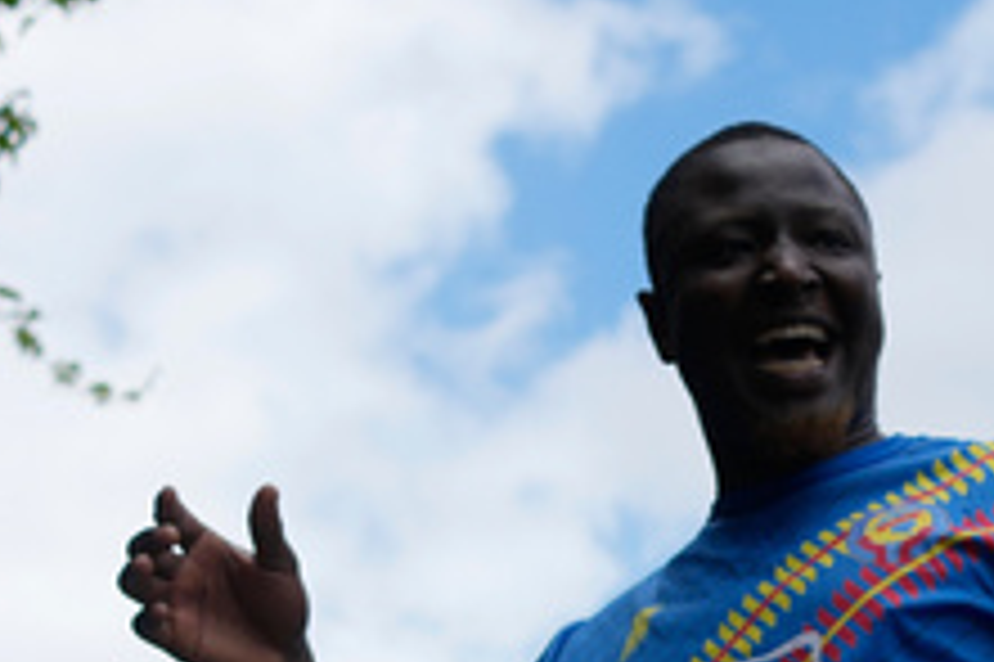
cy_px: 1234
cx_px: 936
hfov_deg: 12.6
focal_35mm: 162
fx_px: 4470
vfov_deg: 8.1
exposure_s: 1/1000
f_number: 4
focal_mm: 35
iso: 100
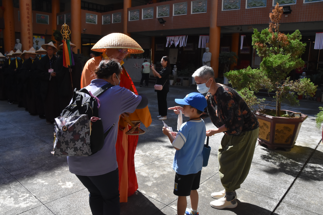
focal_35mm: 27
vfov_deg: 47.9
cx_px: 162
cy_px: 108
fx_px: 242
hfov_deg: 67.4
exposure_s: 1/640
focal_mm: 18
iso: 1600
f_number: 13
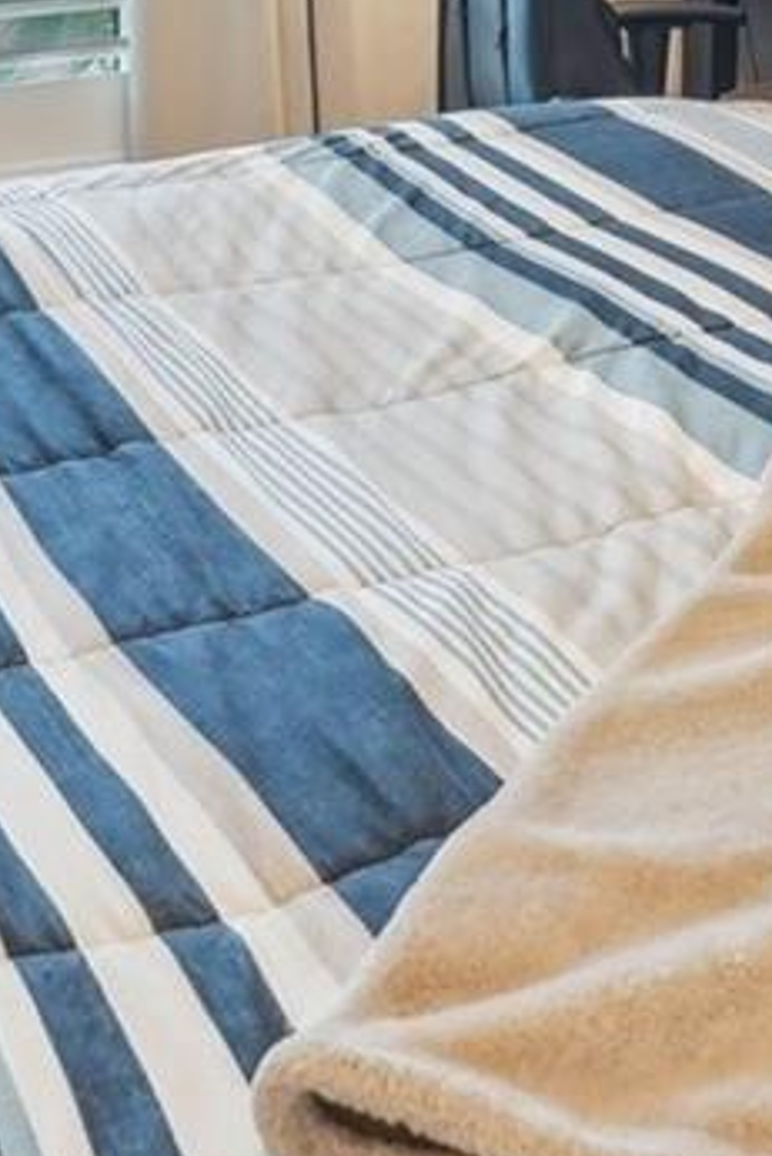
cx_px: 334
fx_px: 2378
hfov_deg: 18.4
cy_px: -384
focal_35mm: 74
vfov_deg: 23.8
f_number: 8
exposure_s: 1/3.33
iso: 400
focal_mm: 16
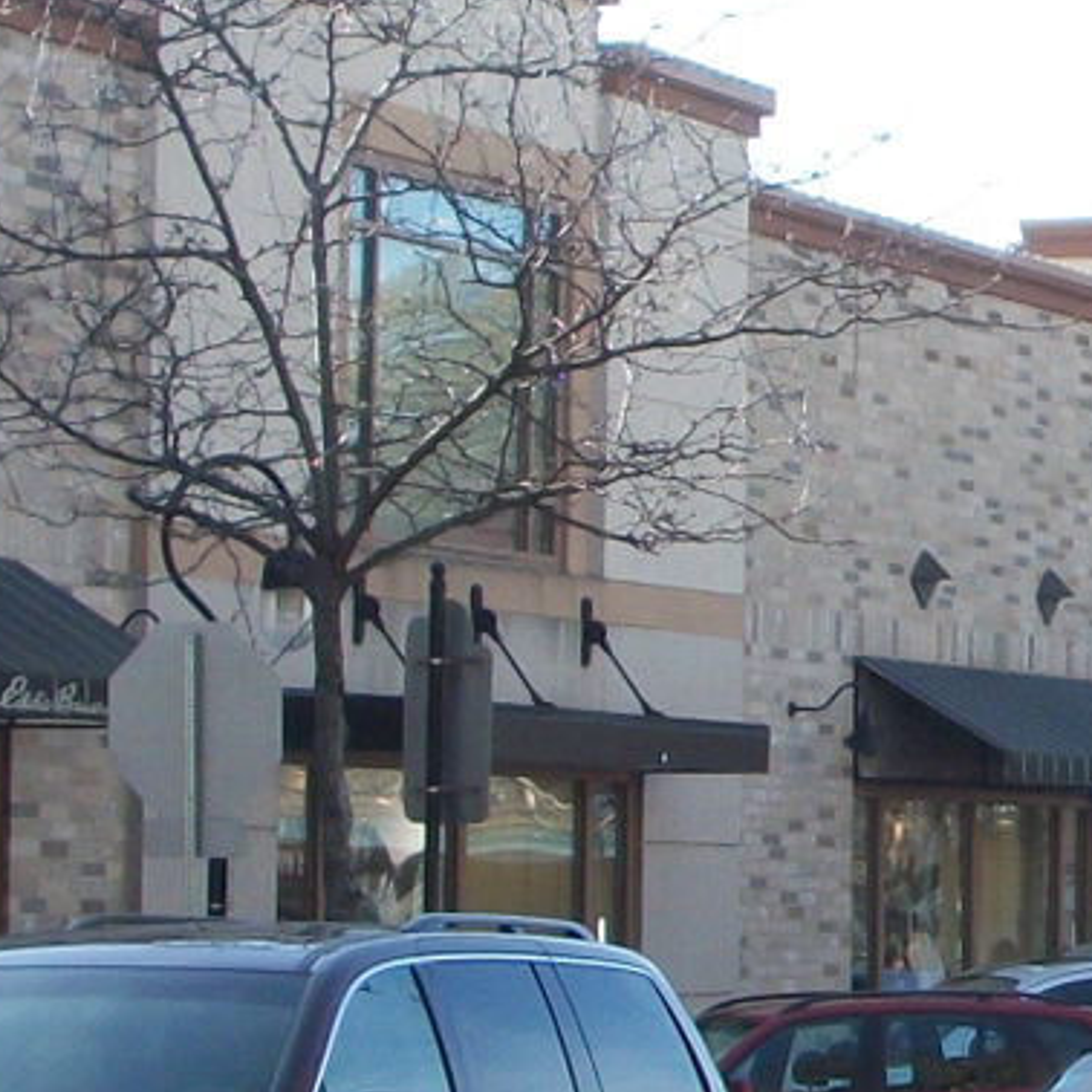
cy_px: 771
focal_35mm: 157
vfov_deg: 11.1
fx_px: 5603
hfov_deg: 10.9
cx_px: 1297
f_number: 3.1
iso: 80
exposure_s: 1/400
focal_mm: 6.3
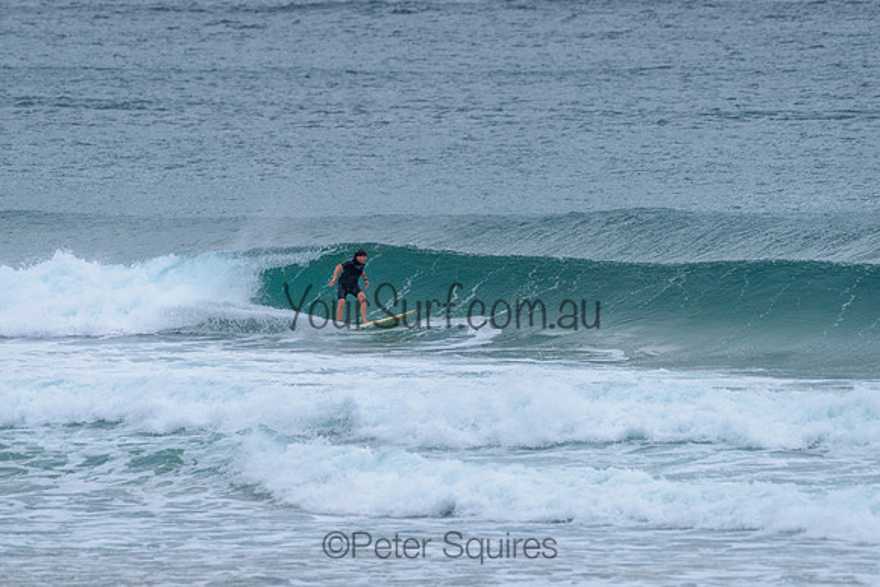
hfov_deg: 3.4
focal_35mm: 613
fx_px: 14991
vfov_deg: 2.2
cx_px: 428
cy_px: 286
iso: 500
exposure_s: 1/2000
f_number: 5.6
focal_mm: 500
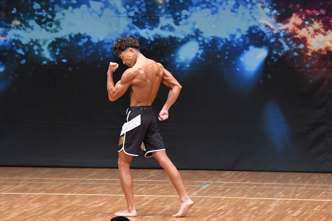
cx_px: 166
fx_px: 2627
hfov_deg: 7.2
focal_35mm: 285
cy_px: 110
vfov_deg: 4.8
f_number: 5.6
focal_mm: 190
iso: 8000
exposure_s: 1/400
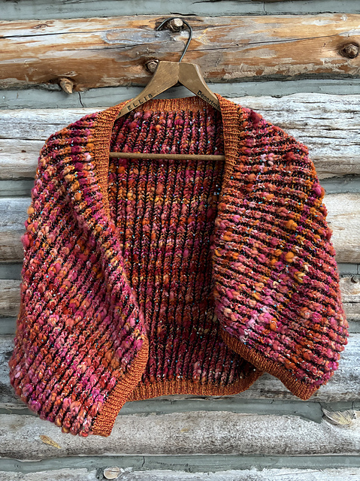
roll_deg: -0.1
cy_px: 240
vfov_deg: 67.3
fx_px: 361
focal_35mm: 26
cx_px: 180
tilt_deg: -6.1
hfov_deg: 53.0
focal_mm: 5.96
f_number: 1.6
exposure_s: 1/32
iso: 640
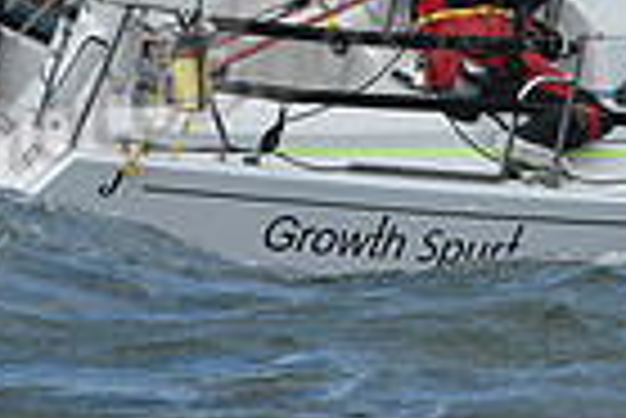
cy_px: -213
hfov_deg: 2.6
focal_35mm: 793
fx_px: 13804
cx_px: 770
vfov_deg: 1.7
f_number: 8
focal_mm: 190
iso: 320
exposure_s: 1/1000
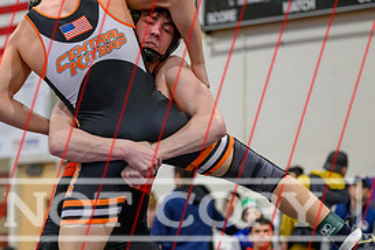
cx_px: 107
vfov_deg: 7.6
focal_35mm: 181
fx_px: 1886
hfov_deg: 11.3
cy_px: 204
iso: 8000
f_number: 2.8
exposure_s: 1/800
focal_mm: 75
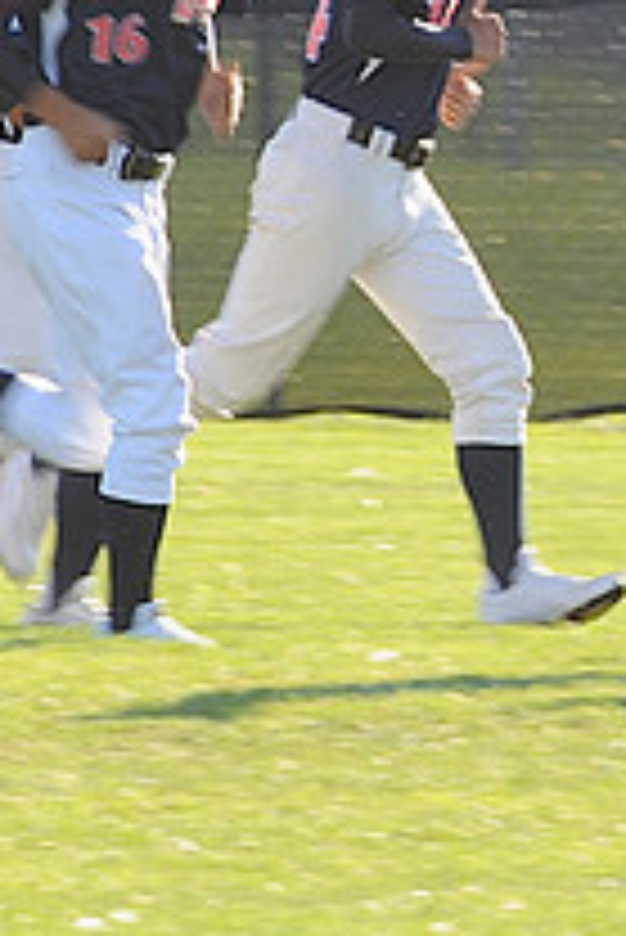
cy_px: 173
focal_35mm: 1253
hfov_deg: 1.1
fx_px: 32626
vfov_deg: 1.6
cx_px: 1261
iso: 200
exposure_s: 1/80
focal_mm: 300
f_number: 11
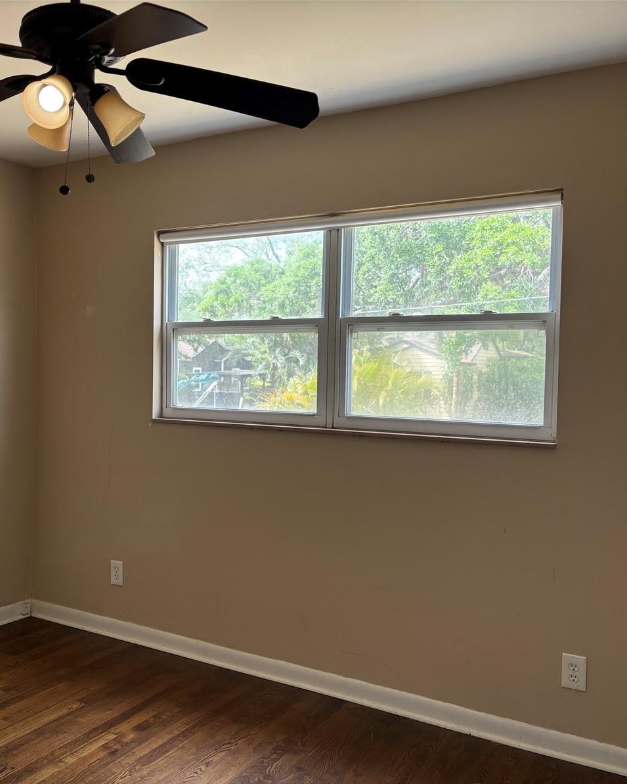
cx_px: 169
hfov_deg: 42.2
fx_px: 789
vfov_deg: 52.8
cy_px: 393
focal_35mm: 34
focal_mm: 5.96
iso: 64
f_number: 1.6
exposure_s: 1/121
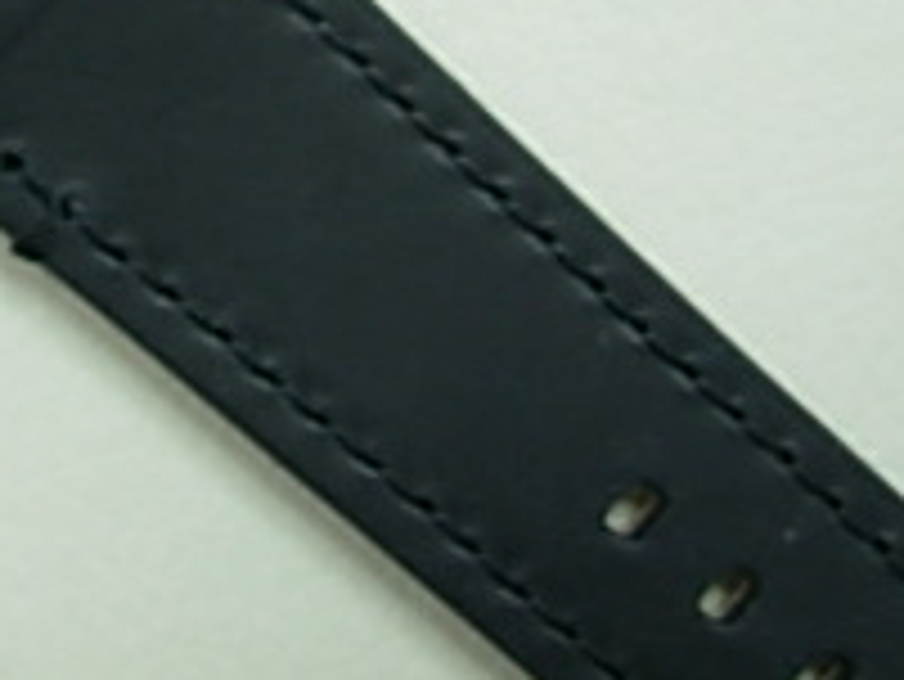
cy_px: -392
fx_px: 3162
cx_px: -342
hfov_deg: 15.3
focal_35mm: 121
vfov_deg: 11.6
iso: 50
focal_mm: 6.3
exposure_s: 1/12
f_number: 2.9
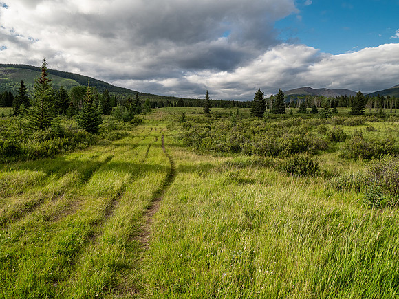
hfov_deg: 71.6
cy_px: 150
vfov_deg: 56.8
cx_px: 200
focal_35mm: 24
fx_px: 277
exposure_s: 1/125
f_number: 8
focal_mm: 12
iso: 200
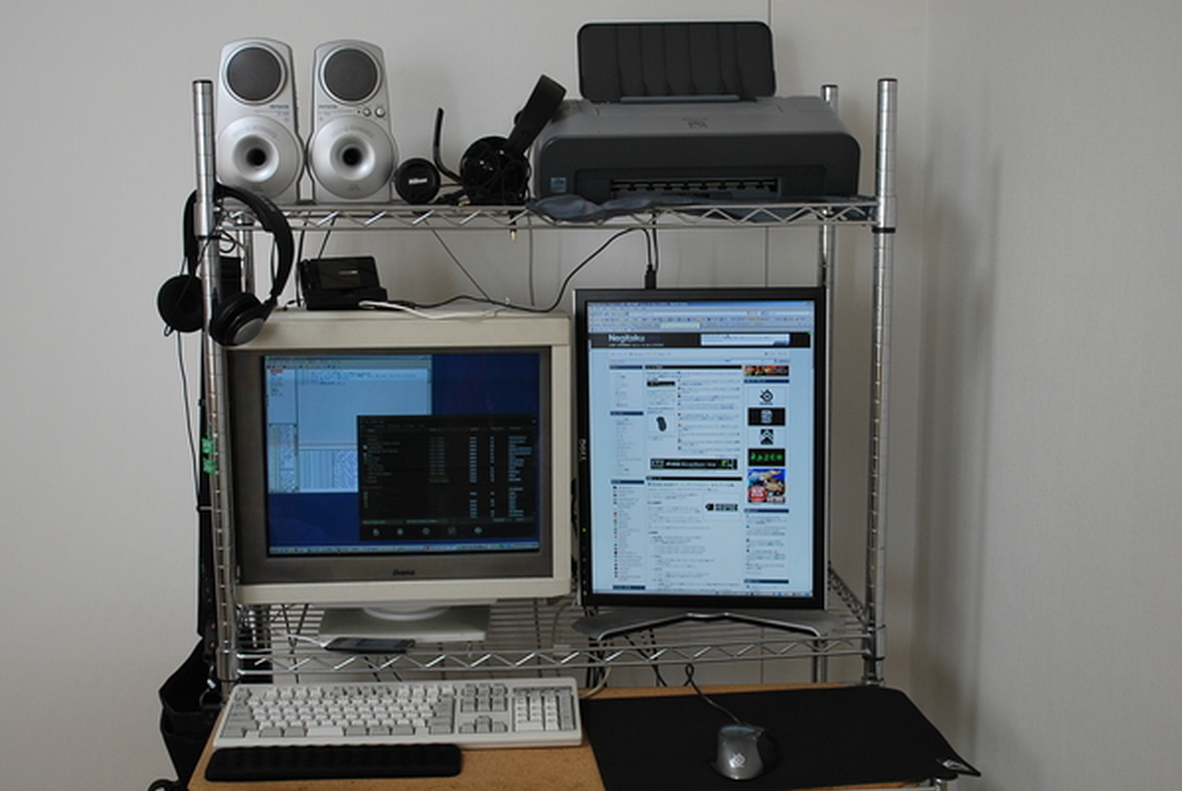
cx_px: 585
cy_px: 405
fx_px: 1529
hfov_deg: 42.3
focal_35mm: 47
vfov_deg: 29.0
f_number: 4.8
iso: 280
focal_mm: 29
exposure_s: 1/30
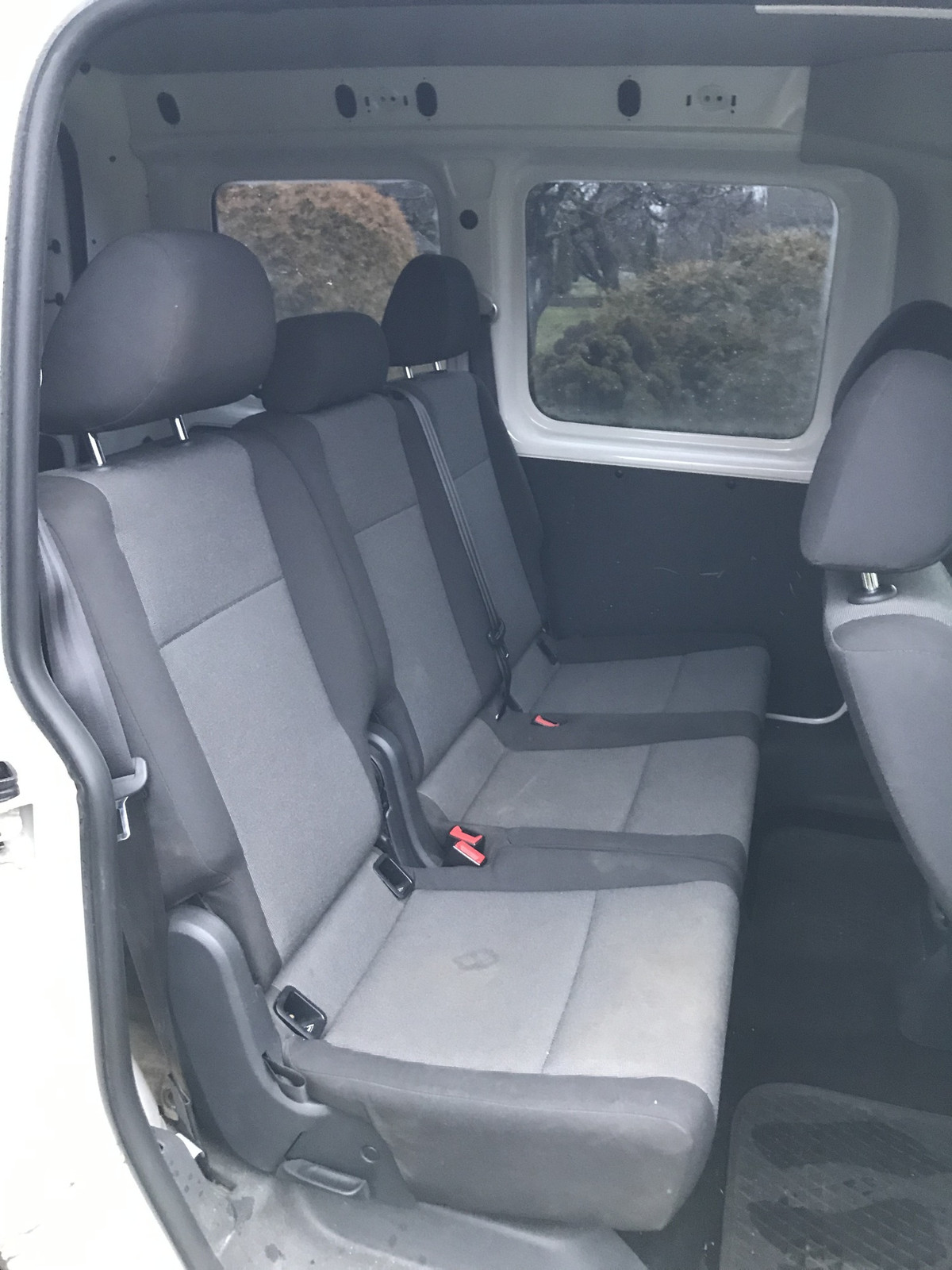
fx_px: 1027
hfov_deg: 49.7
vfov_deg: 63.4
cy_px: 635
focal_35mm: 28
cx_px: 476
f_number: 1.8
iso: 100
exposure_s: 1/9
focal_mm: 3.99
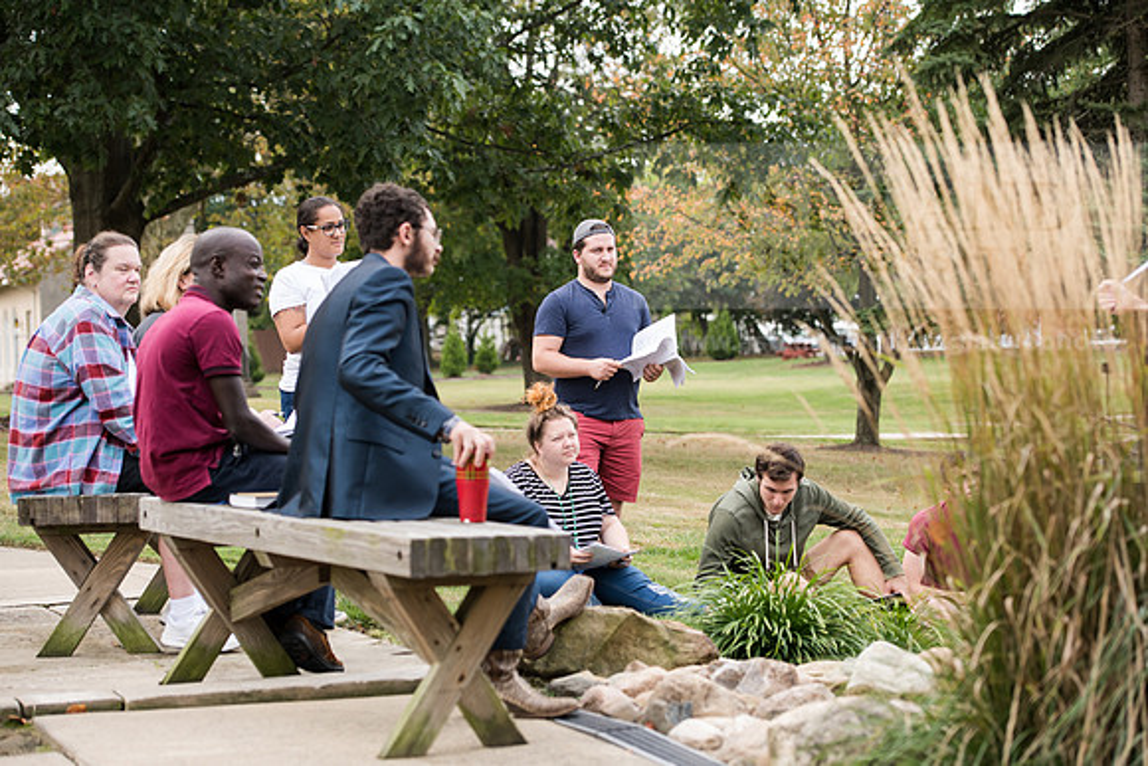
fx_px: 2552
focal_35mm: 80
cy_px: 383
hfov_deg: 25.4
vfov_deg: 17.1
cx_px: 574
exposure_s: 1/400
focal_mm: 80
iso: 250
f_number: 4
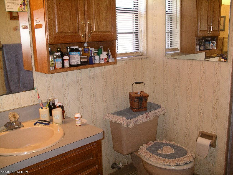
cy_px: 88
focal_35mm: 37
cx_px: 116
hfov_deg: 50.1
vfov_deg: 38.7
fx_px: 249
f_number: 2.8
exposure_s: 1/40
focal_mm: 7.8
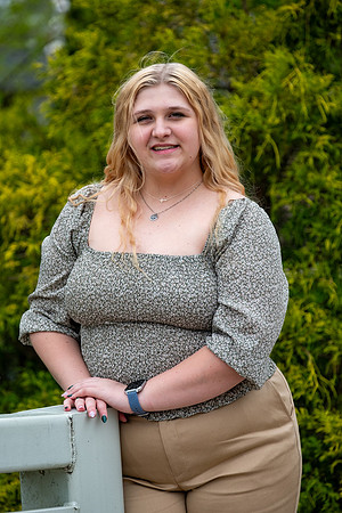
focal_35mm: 173
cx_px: 171
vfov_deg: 11.9
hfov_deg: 7.9
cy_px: 256
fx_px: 2465
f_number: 4
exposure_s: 1/500
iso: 250
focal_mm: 115
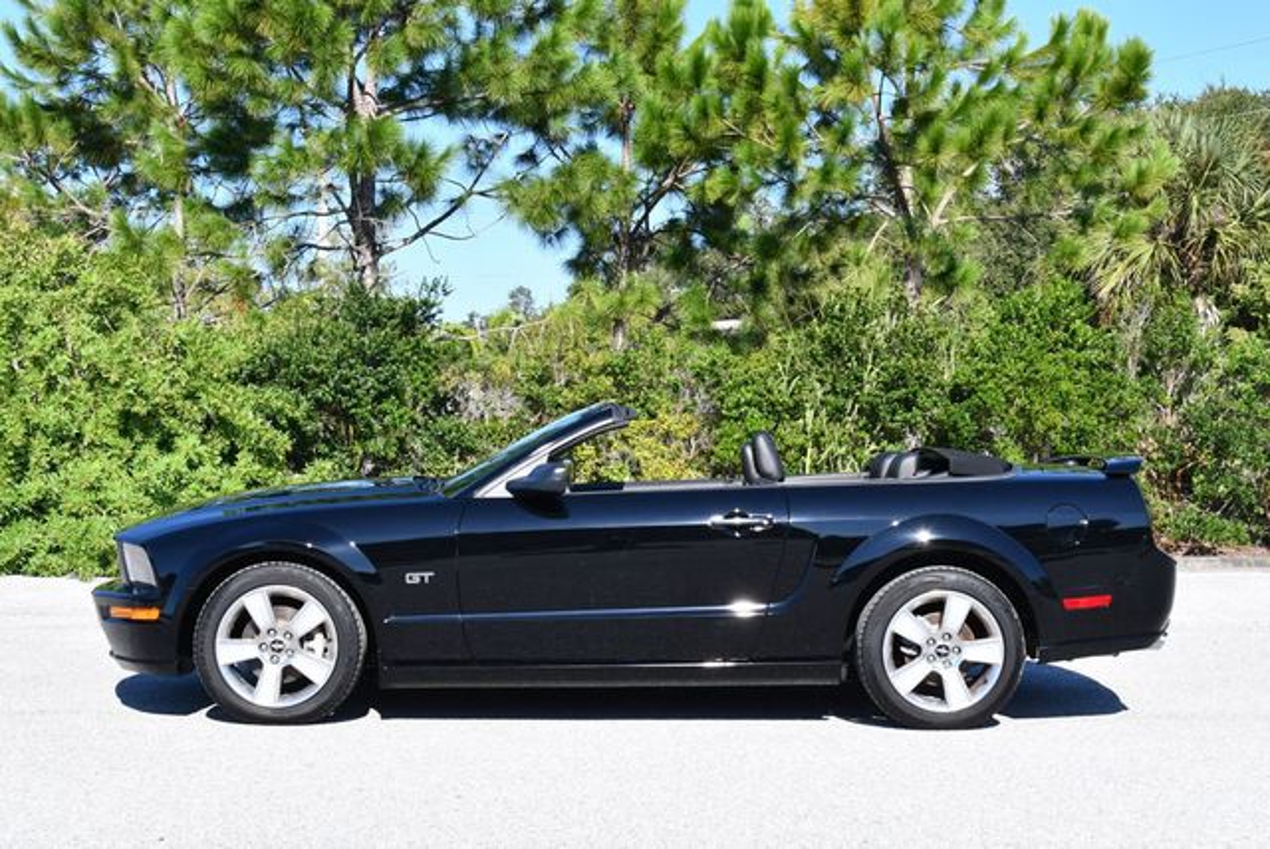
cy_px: 424
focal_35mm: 60
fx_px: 2119
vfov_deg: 22.7
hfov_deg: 33.4
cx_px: 635
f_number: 8
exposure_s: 1/250
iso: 200
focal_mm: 30
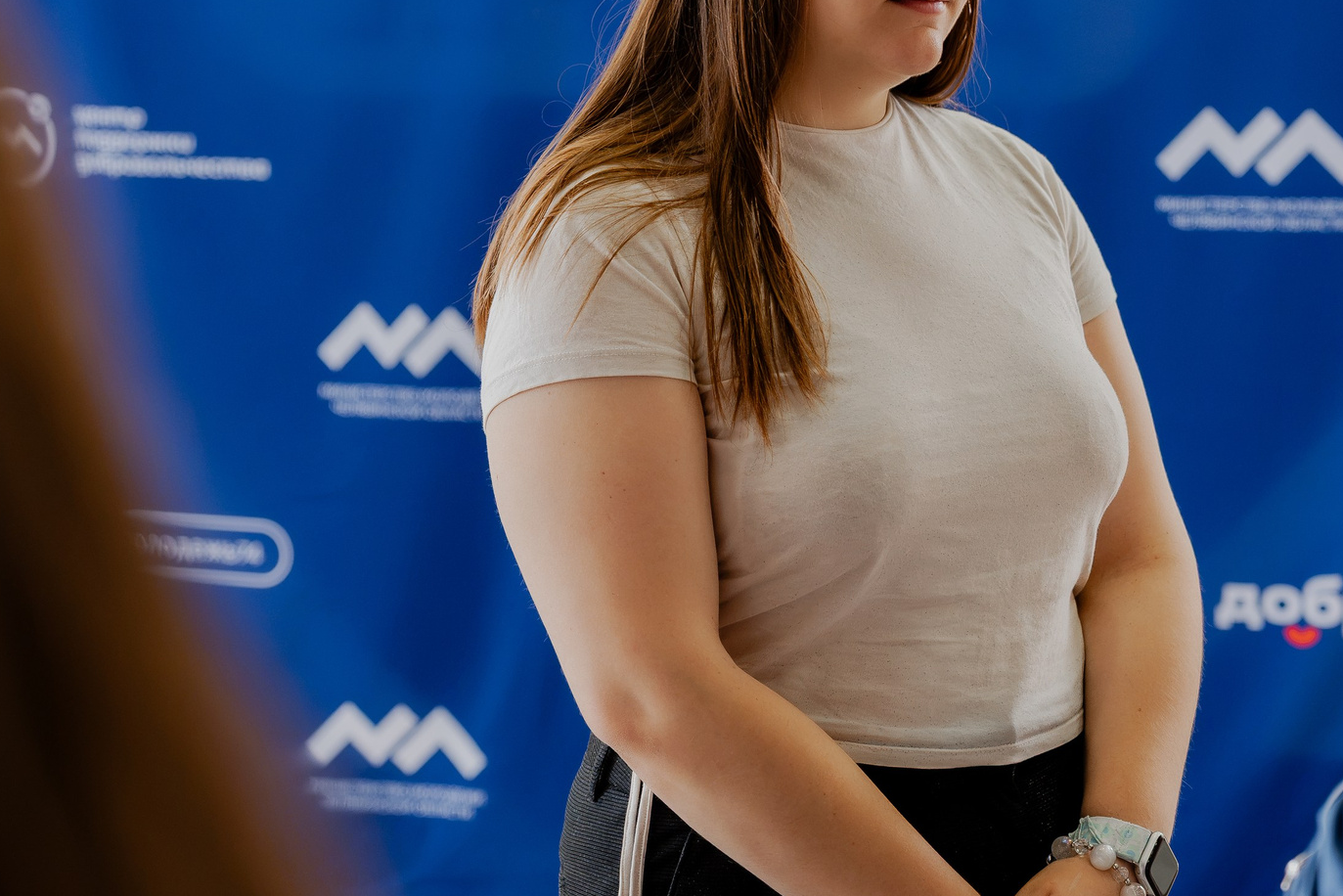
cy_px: 377
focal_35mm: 110
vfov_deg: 12.5
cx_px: 823
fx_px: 4104
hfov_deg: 18.6
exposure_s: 1/160
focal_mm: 59
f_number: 3.2
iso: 1250
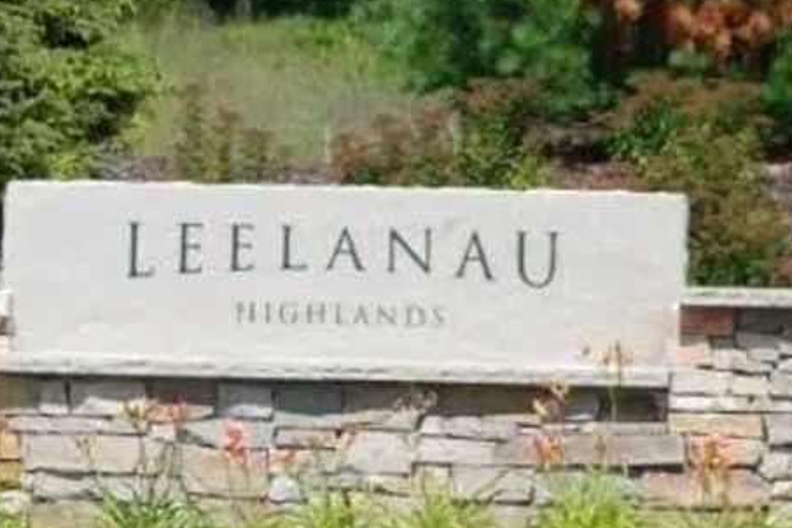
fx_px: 10078
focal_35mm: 458
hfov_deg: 4.5
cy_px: 139
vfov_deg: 3.0
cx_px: 257
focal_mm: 135
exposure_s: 1/250
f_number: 5.6
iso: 200
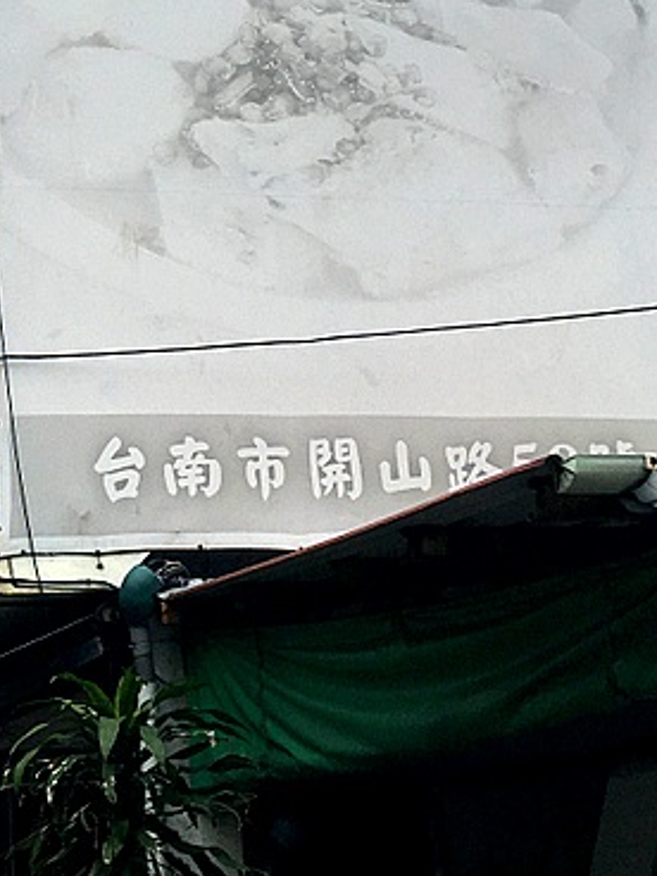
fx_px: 1594
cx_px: 19
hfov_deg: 22.5
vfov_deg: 30.1
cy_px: 186
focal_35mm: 63
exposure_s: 1/1026
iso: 25
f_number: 2.2
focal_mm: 4.15
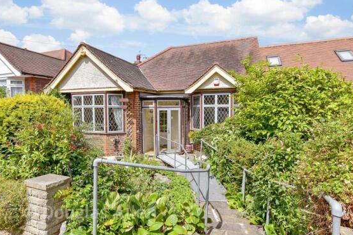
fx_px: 196
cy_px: 118
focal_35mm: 20
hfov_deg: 83.7
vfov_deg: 61.9
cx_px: 159
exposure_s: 1/250
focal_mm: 11.5
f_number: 8
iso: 64
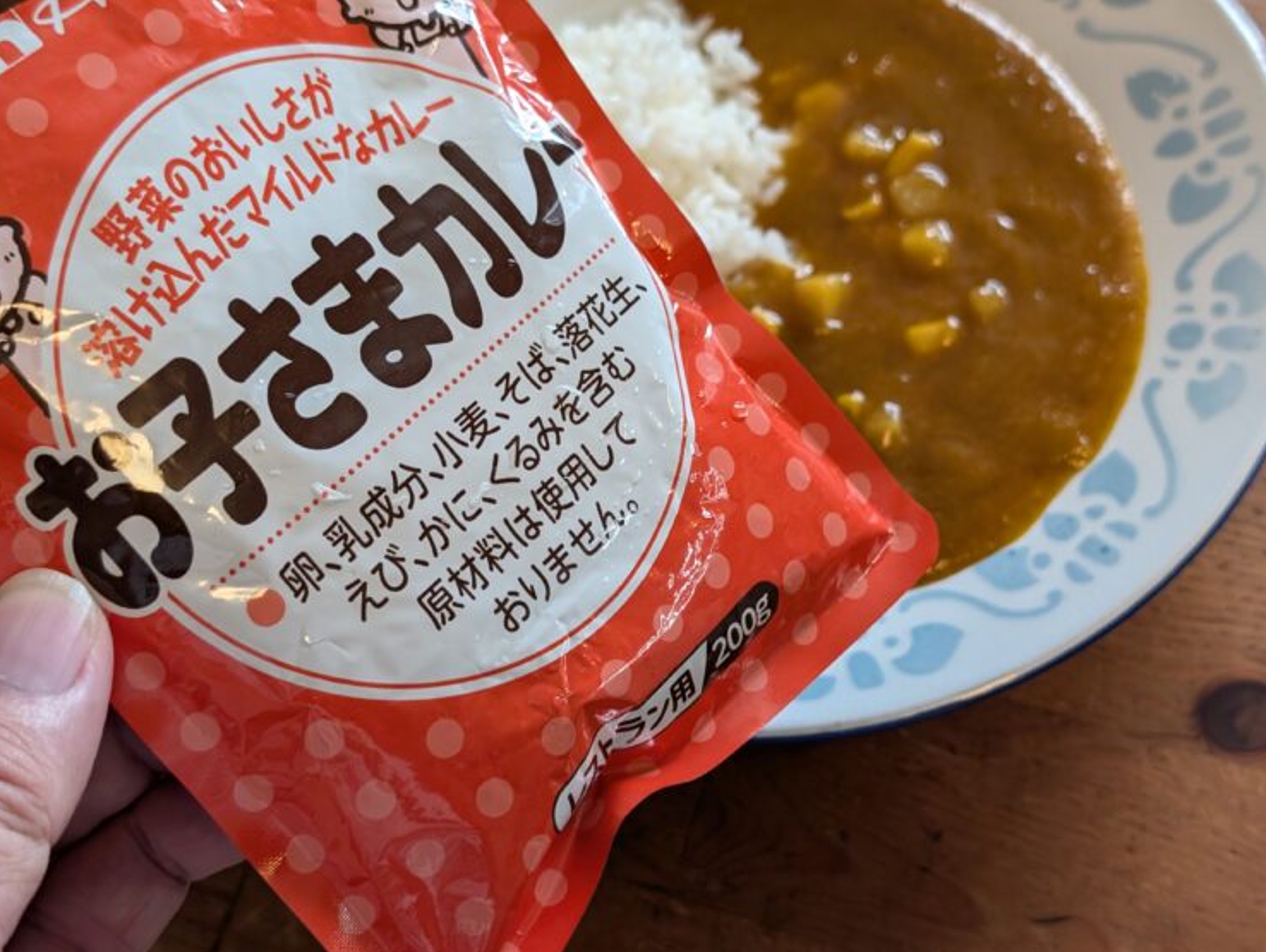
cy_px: 468
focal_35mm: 51
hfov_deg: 37.5
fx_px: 1867
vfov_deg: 28.6
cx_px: 638
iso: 217
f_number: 1.68
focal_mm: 6.9
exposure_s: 1/50
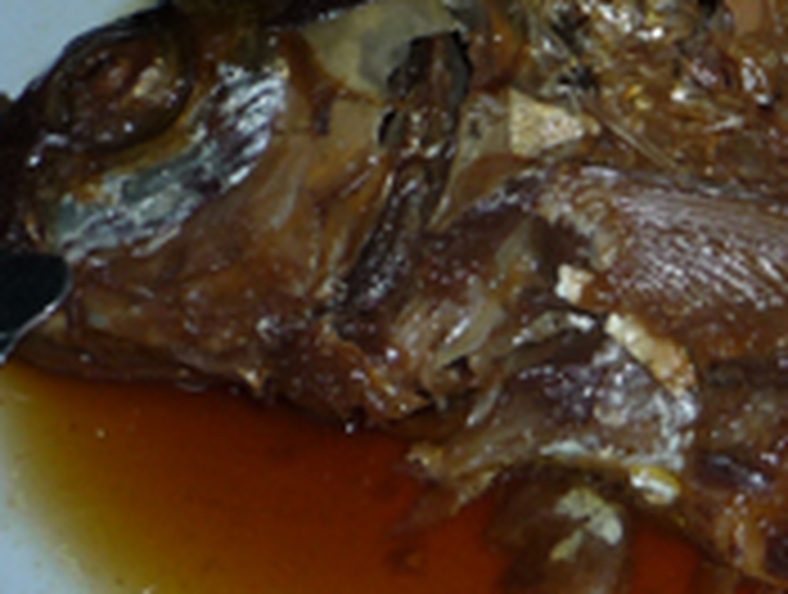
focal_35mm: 95
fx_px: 2167
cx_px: 901
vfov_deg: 15.3
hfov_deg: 19.6
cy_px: -9
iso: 100
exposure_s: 1/30
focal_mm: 4.4
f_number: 4
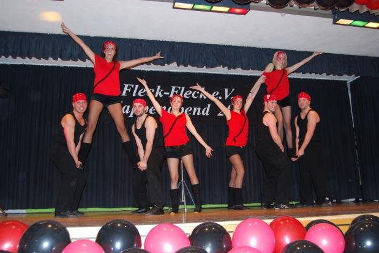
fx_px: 327
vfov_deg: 42.4
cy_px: 129
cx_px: 189
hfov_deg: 60.2
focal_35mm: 31
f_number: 4
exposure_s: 1/60
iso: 400
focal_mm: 20
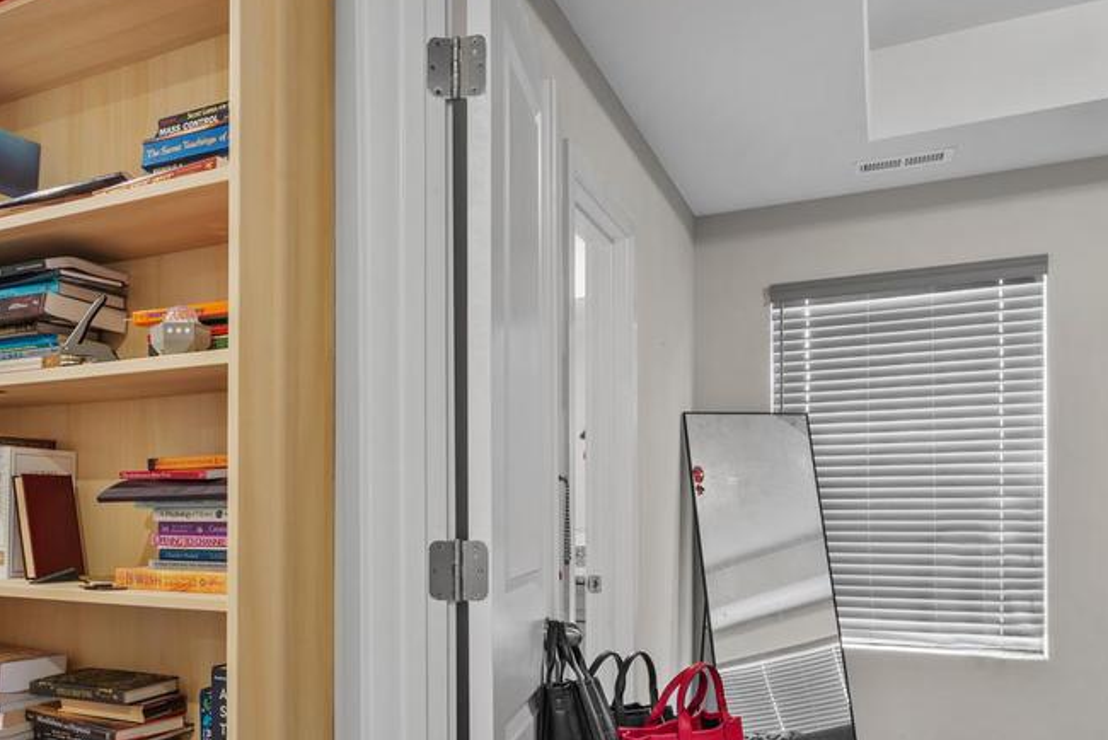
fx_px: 954
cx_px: 242
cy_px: 525
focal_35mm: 31
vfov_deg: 41.5
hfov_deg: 56.4
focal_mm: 14
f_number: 8
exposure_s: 3.2
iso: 100
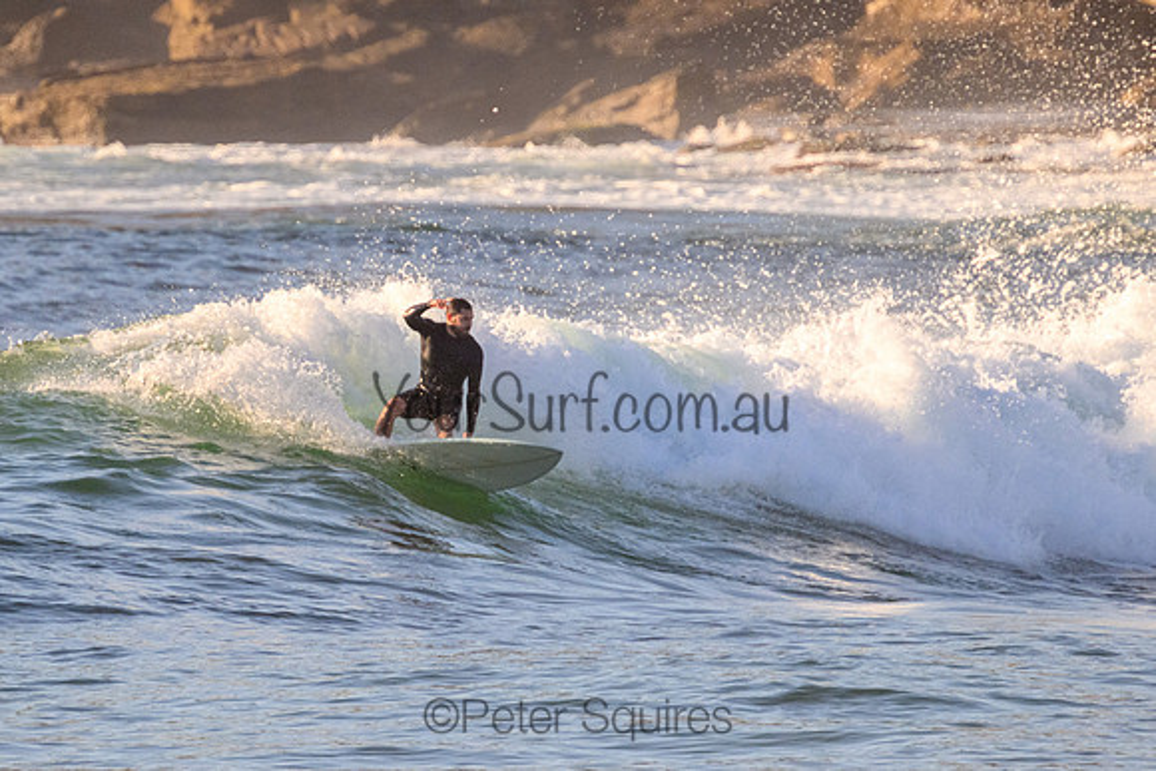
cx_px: 479
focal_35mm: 1043
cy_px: 333
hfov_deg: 2.0
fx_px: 33491
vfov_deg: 1.3
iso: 1800
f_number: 11
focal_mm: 800
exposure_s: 1/2000
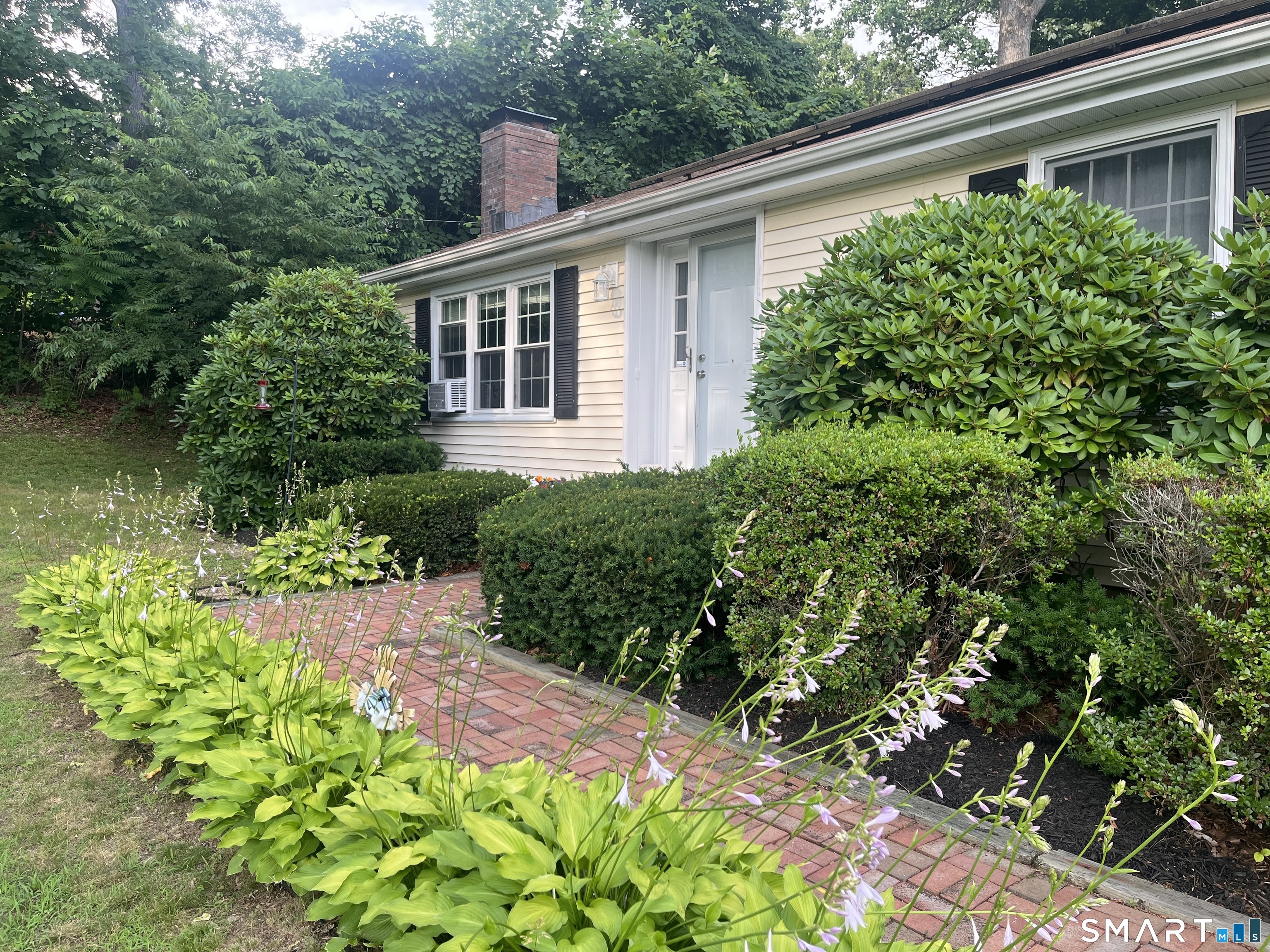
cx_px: 635
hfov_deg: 67.3
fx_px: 954
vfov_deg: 53.1
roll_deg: -0.7
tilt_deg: -2.0
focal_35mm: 26
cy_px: 476
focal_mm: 5.1
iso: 50
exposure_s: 1/467
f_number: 1.6
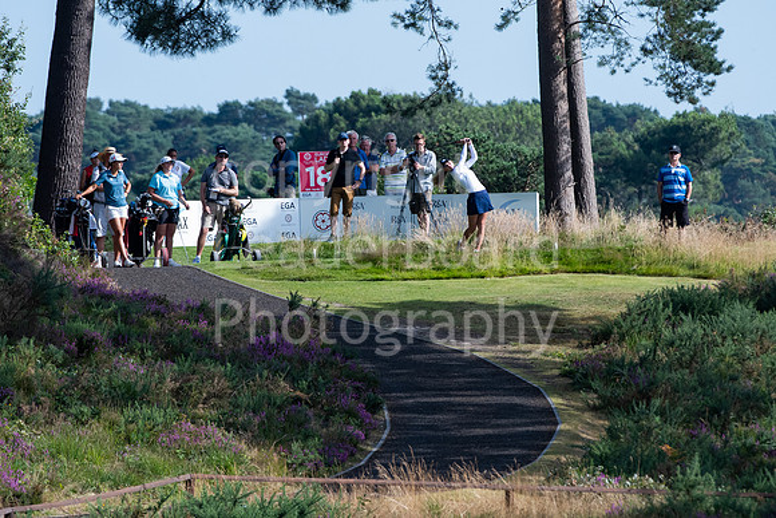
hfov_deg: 3.9
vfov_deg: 2.6
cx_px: 388
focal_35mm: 525
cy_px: 259
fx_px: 11319
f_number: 6.3
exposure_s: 1/1250
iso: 800
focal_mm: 350
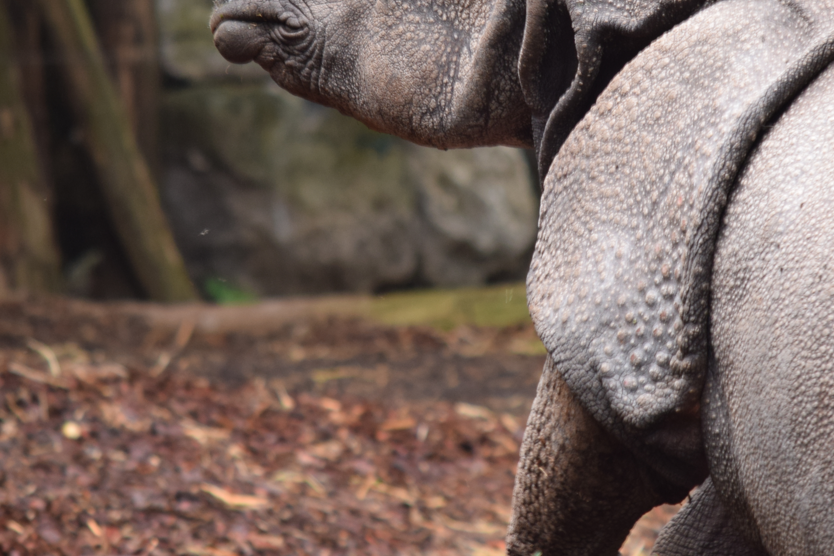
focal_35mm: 628
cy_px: 112
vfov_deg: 2.2
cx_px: 497
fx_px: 14548
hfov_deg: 3.3
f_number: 5.3
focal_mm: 220
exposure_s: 1/80
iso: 400
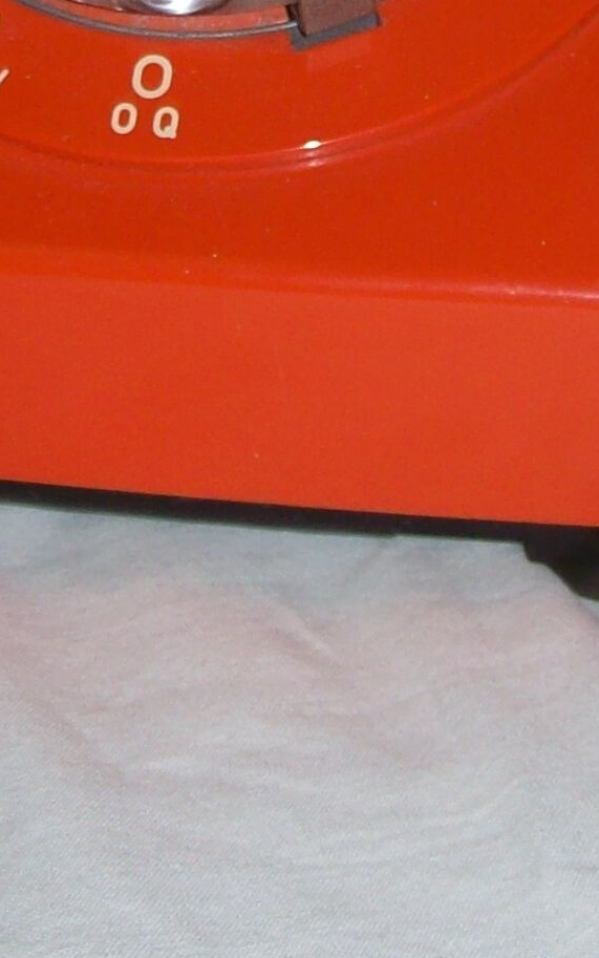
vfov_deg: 16.9
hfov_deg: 11.0
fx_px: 3107
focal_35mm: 119
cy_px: -124
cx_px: 256
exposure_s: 1/64
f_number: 2.7
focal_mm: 6
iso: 80
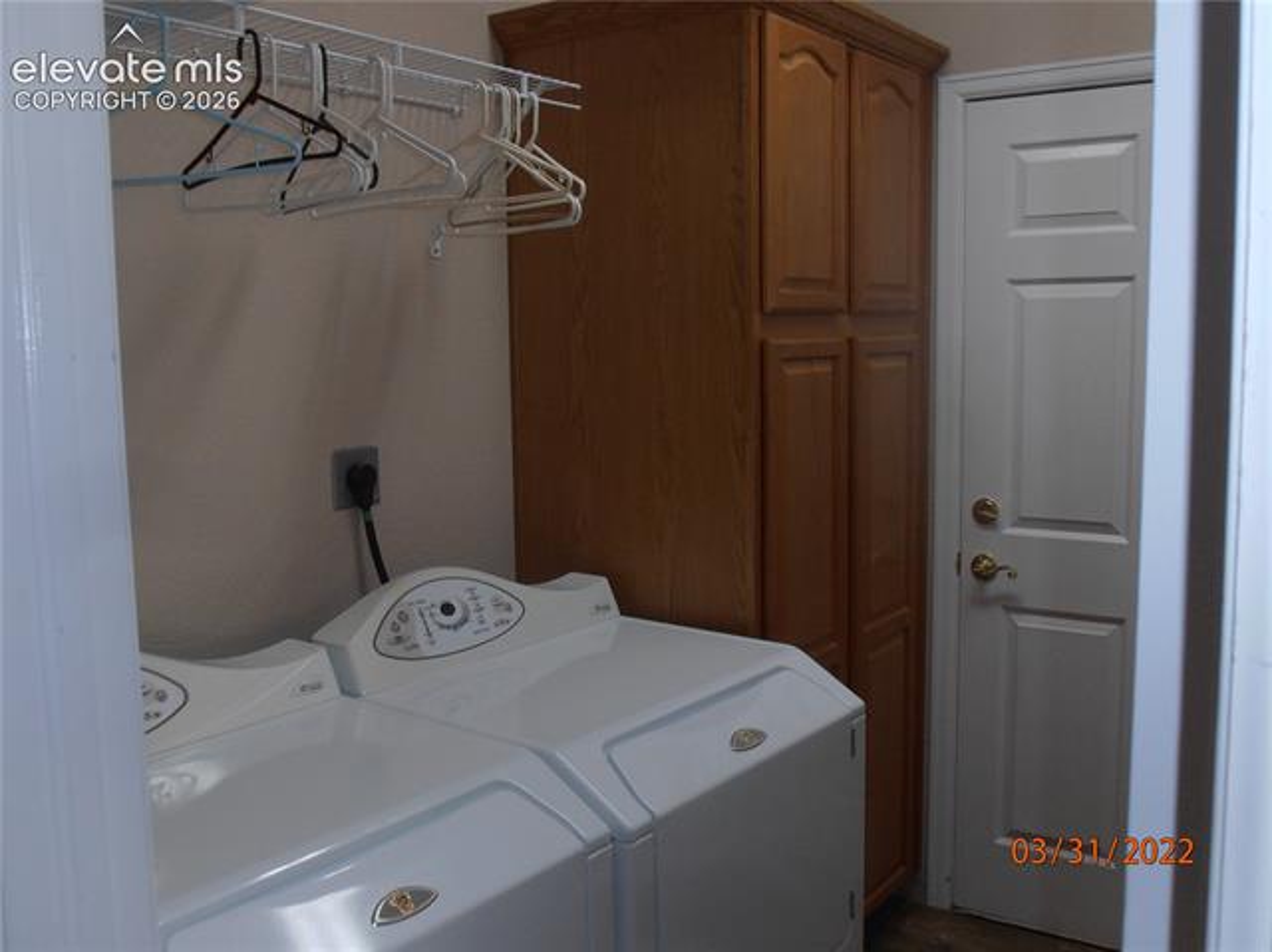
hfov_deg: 50.2
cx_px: 636
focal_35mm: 37
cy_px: 476
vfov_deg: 38.6
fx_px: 1359
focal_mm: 6.61
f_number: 3.9
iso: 125
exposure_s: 1/40
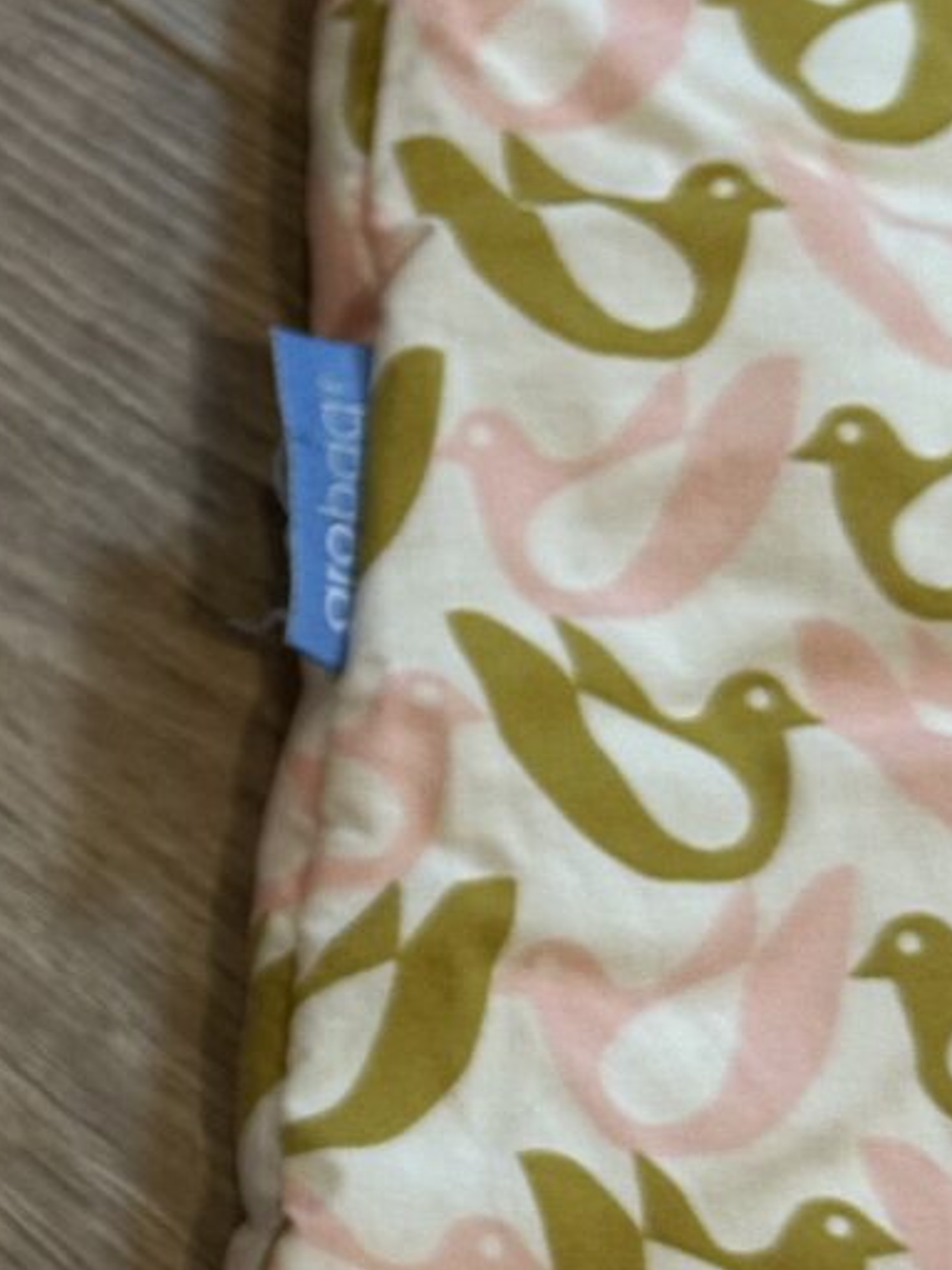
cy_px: 377
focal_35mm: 96
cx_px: -627
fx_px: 3520
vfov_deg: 20.3
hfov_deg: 14.1
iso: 160
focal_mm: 6.86
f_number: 1.78
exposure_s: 1/60
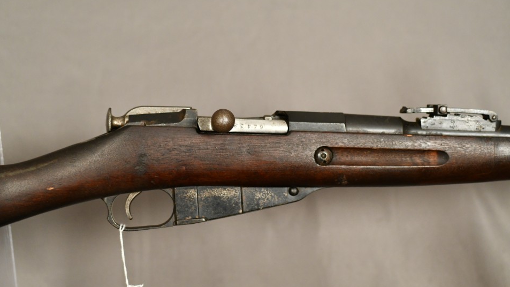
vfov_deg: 12.7
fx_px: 1285
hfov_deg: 22.5
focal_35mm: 95
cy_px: 156
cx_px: 254
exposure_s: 1/250
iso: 2000
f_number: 2.8
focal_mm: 60
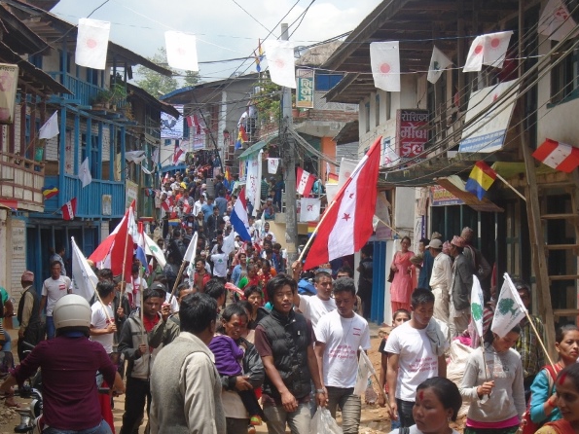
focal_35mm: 85
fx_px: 1421
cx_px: 295
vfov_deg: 17.4
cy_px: 216
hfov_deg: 23.0
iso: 100
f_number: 6.1
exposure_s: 1/200
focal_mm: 14
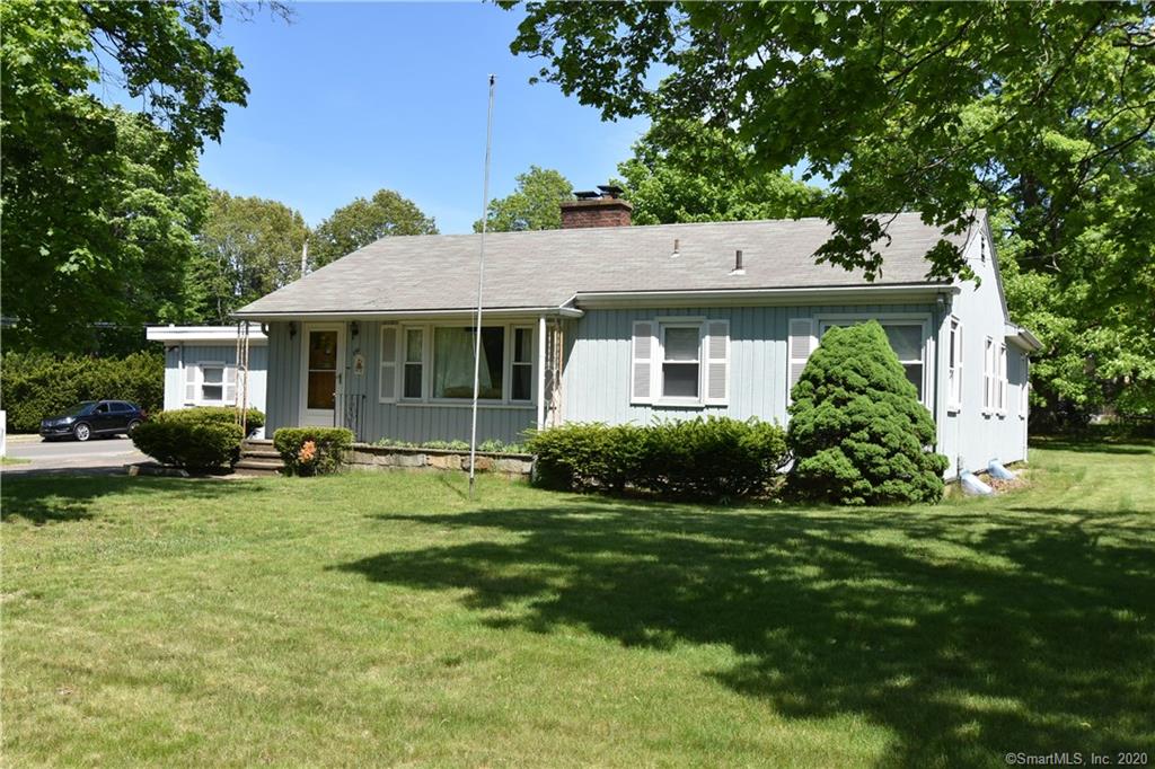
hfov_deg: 53.1
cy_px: 384
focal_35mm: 36
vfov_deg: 36.8
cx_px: 578
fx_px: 1155
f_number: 8
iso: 280
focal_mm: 24
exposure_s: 1/500
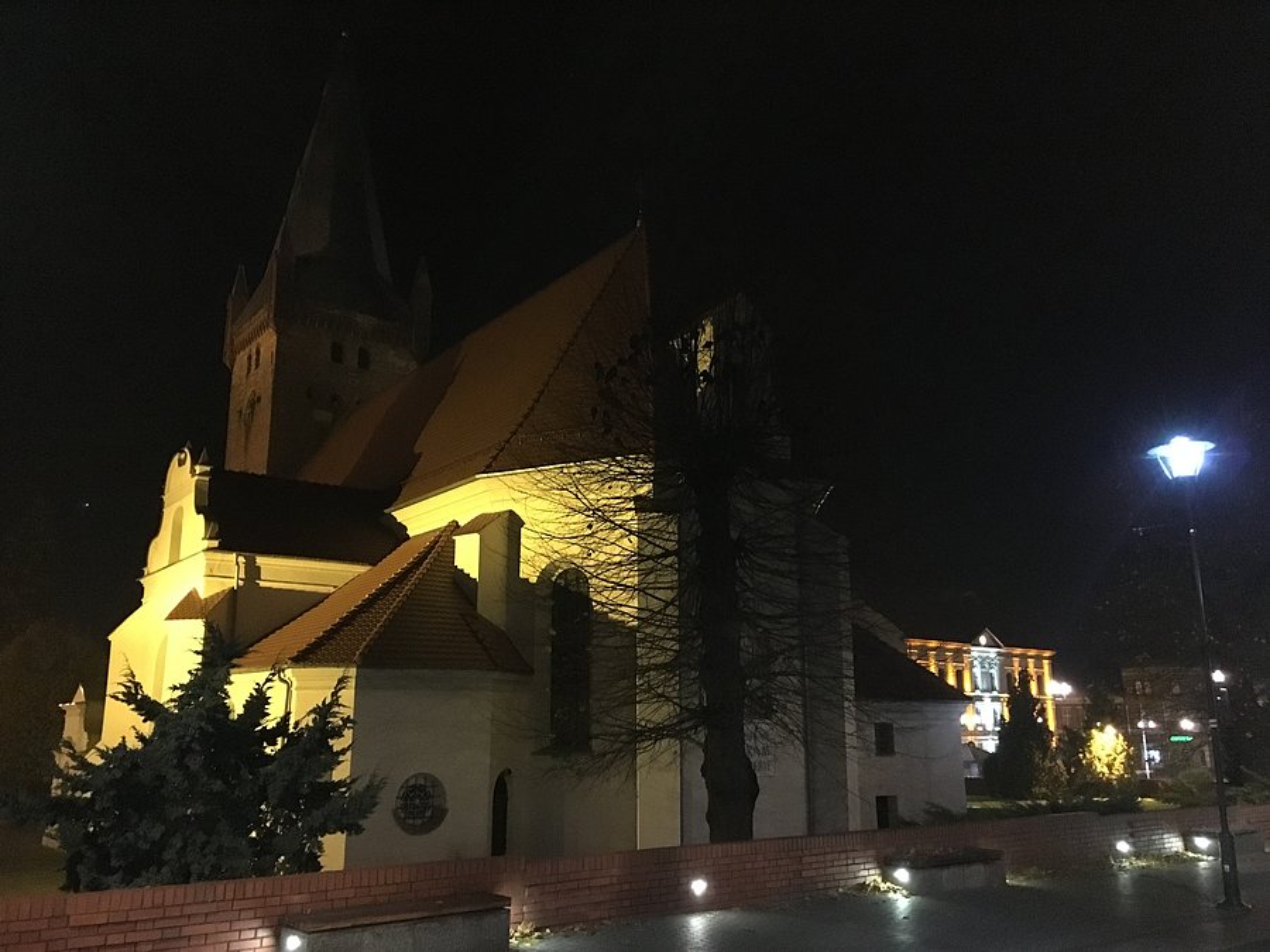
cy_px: 476
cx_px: 635
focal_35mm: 29
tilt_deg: +13.2
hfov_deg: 61.7
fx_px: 1064
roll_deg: +0.0
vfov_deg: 48.2
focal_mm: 4.15
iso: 1250
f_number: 2.2
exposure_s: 1/17
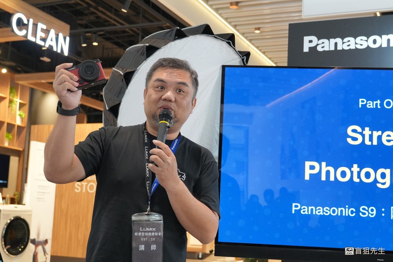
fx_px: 573
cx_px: 196
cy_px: 131
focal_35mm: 52
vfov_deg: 25.8
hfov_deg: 37.9
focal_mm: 35
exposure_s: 1/125
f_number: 4.5
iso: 2000
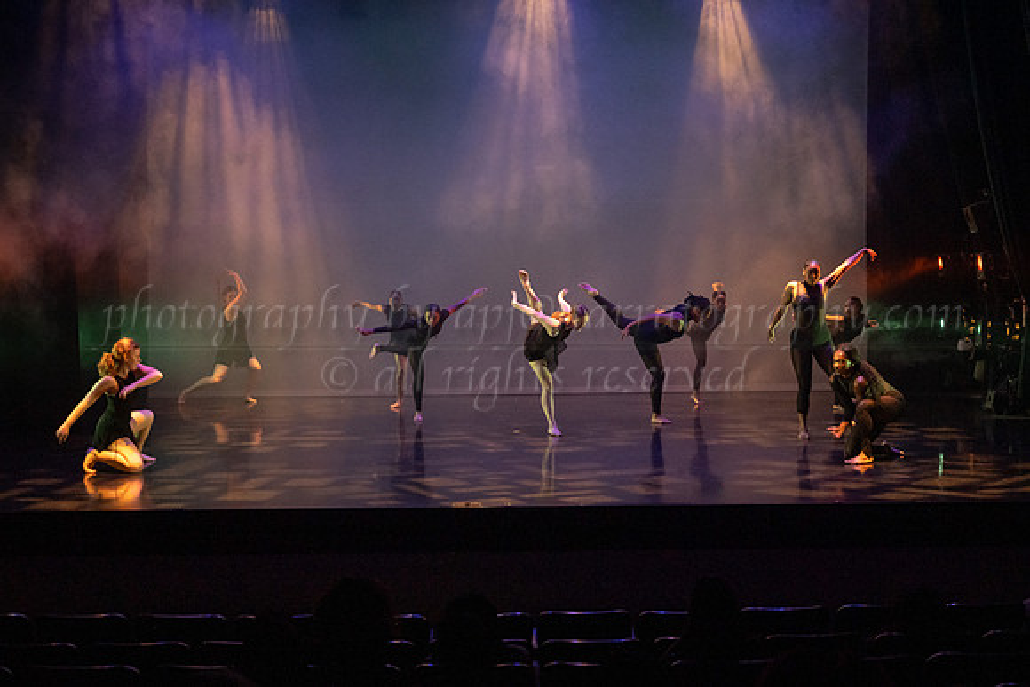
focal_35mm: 54
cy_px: 358
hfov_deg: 37.0
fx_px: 1541
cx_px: 534
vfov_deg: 25.1
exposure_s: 1/320
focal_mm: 49
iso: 4000
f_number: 3.2
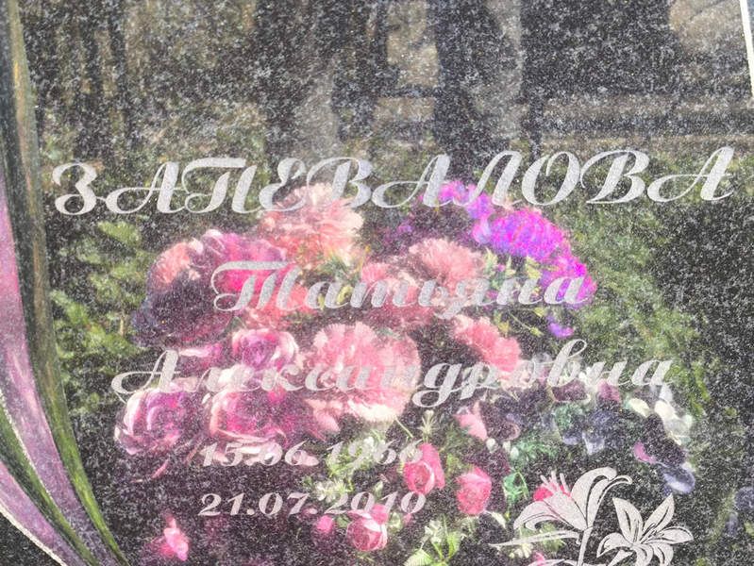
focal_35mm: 50
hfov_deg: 38.2
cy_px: 283
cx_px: 377
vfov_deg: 29.1
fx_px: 1090
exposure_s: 1/50
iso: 64
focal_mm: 4.71
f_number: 1.7
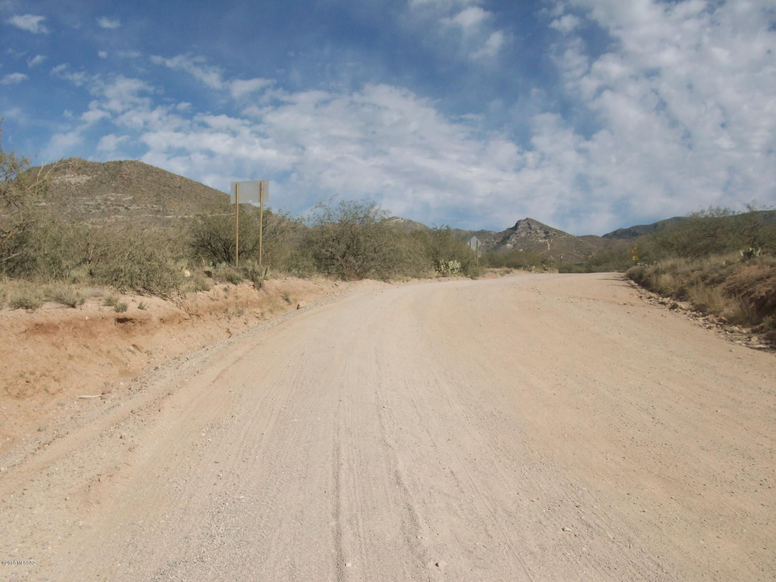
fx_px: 762
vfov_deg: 41.8
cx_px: 388
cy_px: 291
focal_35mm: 34
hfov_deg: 54.0
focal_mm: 5.7
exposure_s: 1/623
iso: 64
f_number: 5.5
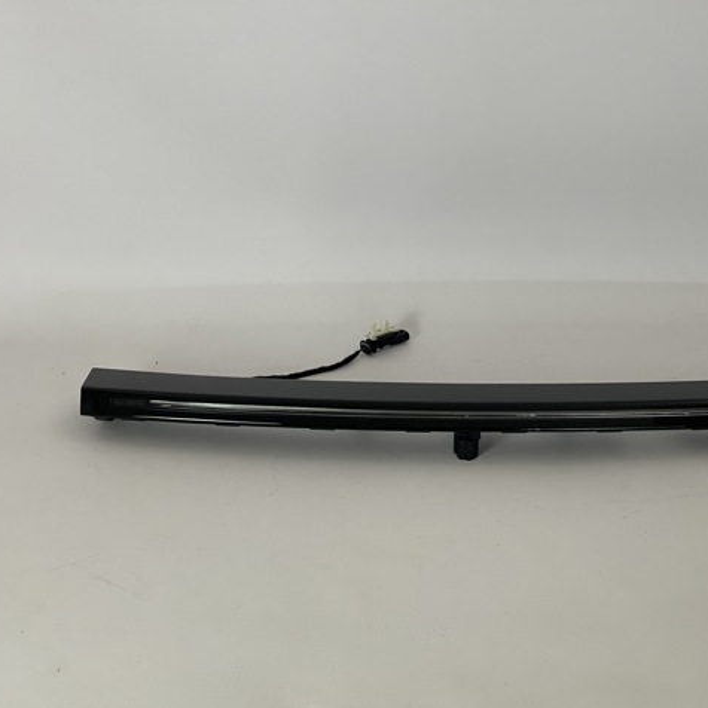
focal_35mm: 76
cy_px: 355
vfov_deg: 22.8
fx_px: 1759
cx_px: 457
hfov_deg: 22.7
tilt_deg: -28.1
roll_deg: -0.6
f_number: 2.2
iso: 200
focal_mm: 7.5
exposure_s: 1/60
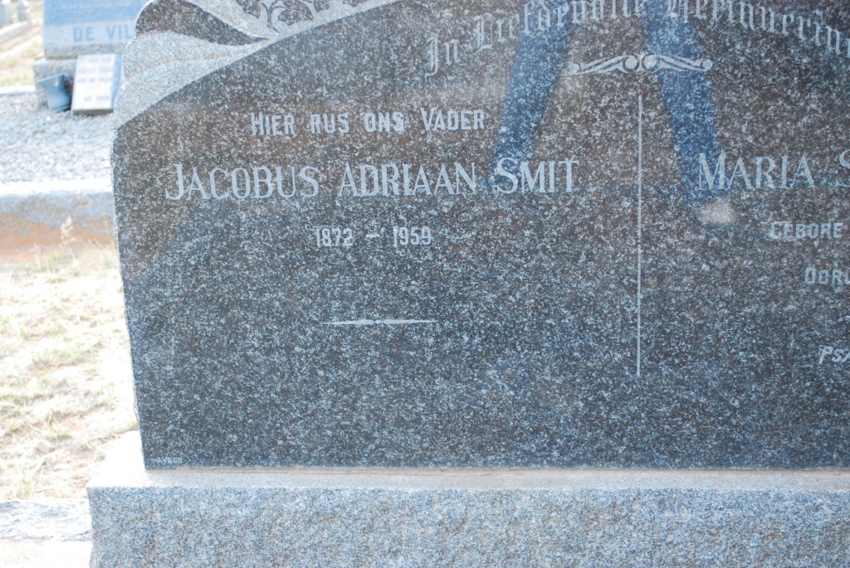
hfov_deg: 35.0
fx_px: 1347
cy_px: 284
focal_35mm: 57
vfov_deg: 23.8
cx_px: 425
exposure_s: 1/200
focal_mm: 38
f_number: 5.3
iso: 1600
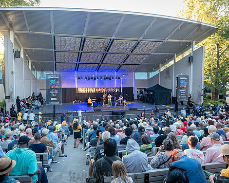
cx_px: 105
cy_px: 94
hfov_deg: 62.1
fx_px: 190
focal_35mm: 28
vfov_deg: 51.5
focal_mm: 24
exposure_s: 1/400
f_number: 4
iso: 3200
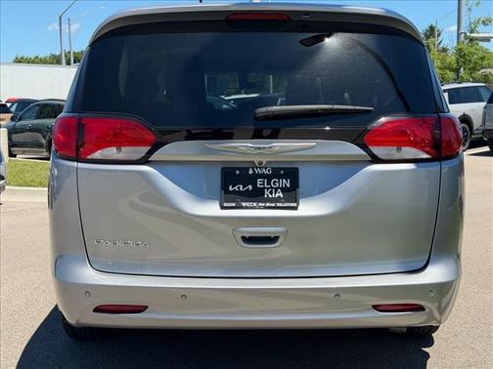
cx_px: 246
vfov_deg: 30.3
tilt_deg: -7.1
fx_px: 684
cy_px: 184
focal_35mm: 48
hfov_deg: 39.7
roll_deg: +0.0
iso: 100
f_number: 1.78
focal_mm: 6.76
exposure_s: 1/4098
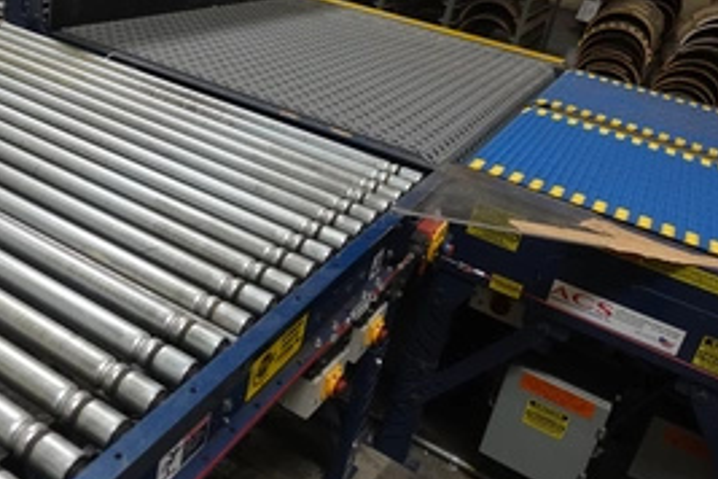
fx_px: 718
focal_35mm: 36
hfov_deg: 52.0
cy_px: 141
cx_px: 234
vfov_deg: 36.3
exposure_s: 1/250
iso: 1000
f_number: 1.8
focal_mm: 8.8
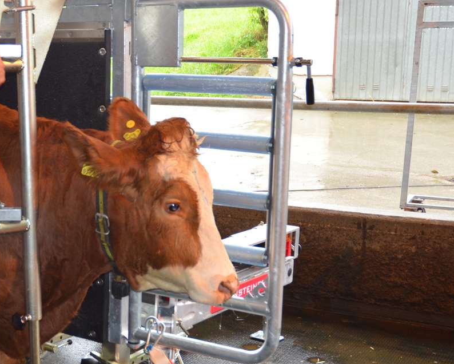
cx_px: 46
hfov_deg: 27.0
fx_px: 913
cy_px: 218
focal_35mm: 68
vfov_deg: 22.5
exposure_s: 1/60
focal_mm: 25
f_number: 3.8
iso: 560
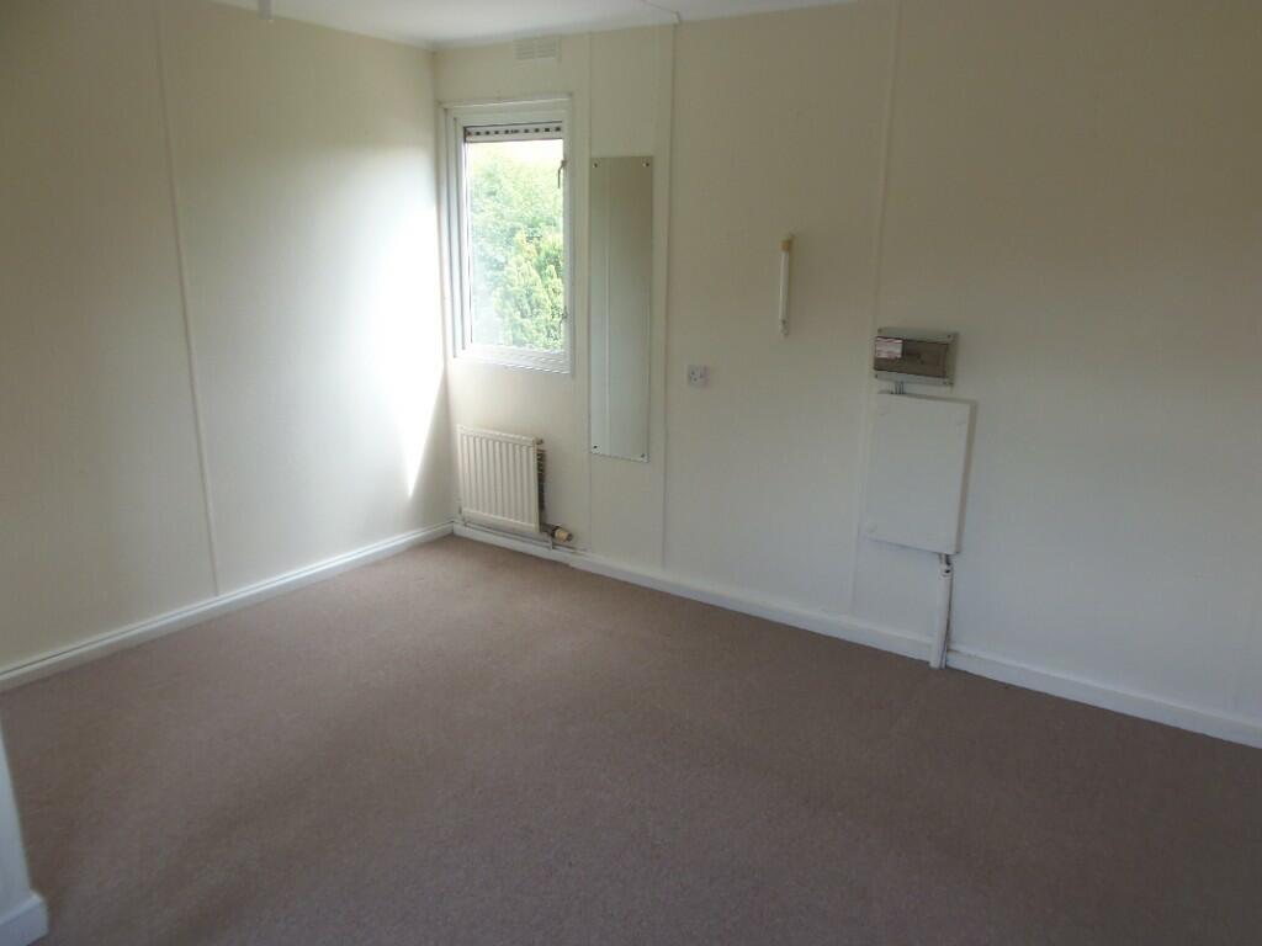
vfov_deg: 56.8
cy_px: 473
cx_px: 631
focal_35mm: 24
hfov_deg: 71.6
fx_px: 875
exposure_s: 1/40
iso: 64
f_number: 2.9
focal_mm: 4.3
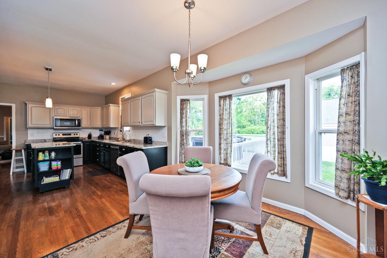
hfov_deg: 104.3
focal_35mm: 14
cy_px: 129
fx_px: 150
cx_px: 194
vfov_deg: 81.2
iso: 200
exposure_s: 1/80
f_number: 5
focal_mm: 14
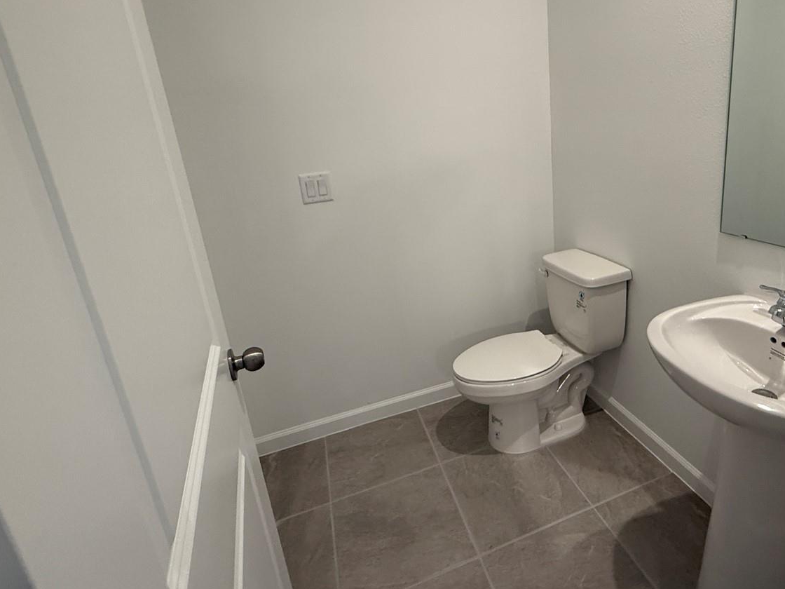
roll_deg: +4.8
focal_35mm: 20
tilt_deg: -16.4
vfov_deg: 65.4
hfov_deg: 80.6
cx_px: 478
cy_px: 238
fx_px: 454
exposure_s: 1/120
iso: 200
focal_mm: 2.22
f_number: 2.2
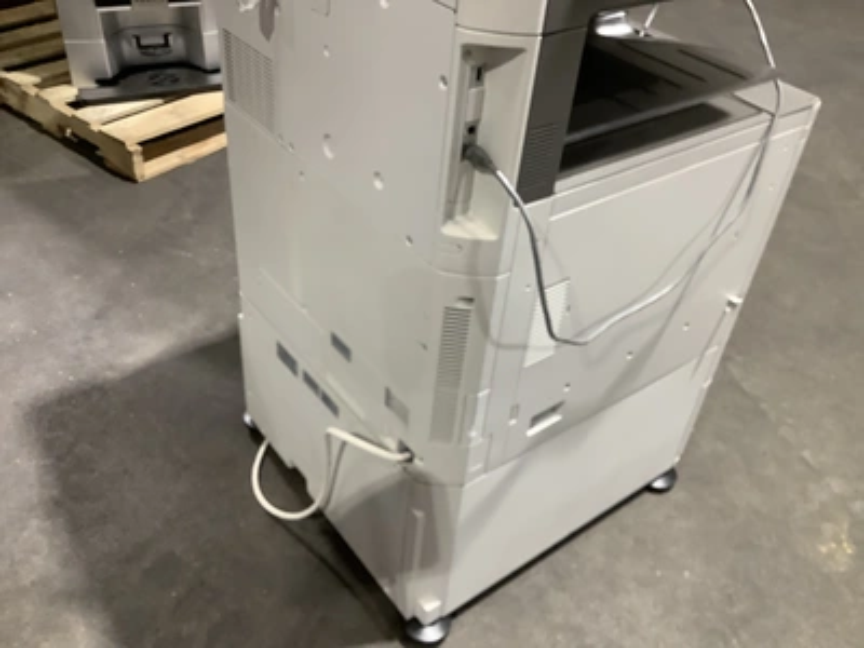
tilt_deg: -36.5
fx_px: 774
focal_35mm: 31
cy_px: 324
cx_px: 432
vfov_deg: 45.4
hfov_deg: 58.4
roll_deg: -5.1
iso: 250
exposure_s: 1/50
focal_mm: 3.3
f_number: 2.4
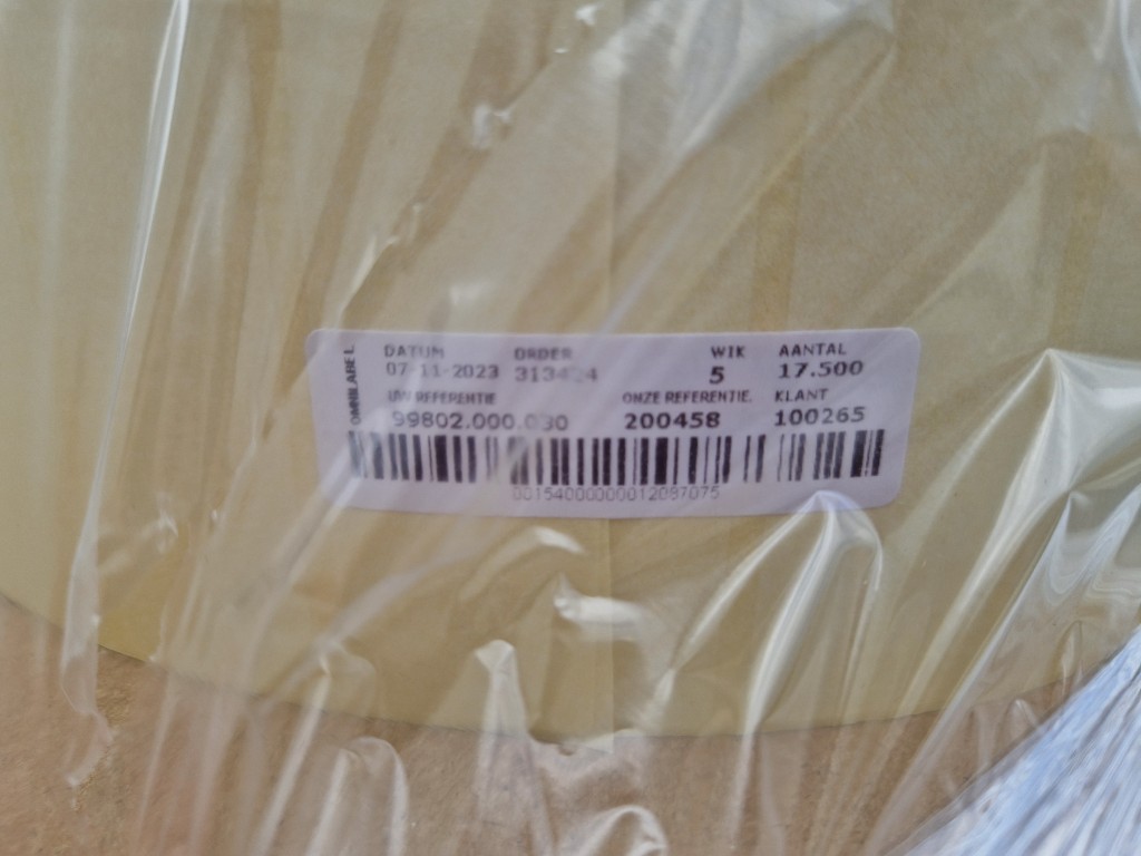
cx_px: 570
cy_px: 428
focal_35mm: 23
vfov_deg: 58.9
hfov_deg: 73.9
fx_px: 758
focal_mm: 5.4
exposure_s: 1/742
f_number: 1.8
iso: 50
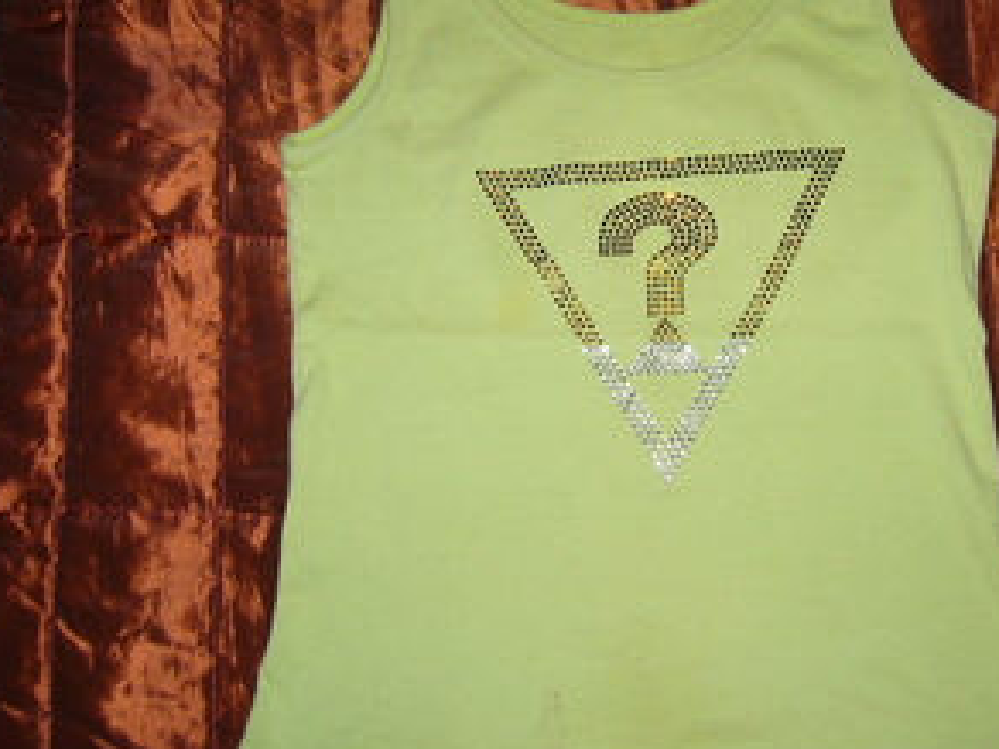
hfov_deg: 35.1
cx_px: 695
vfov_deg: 27.0
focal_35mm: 54
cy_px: 304
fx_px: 1558
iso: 100
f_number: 2.8
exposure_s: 1/60
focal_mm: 5.8
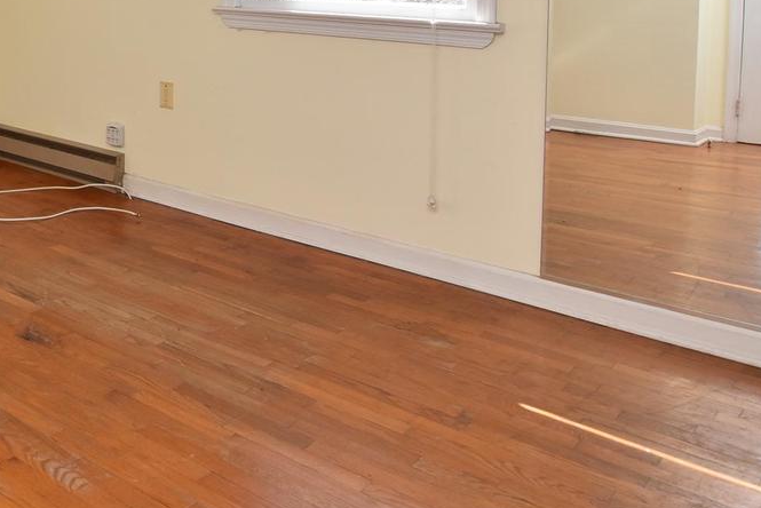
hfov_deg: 40.8
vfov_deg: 31.3
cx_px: -58
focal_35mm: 39
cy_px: -16
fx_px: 825
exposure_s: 1/125
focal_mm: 12
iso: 400
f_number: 10
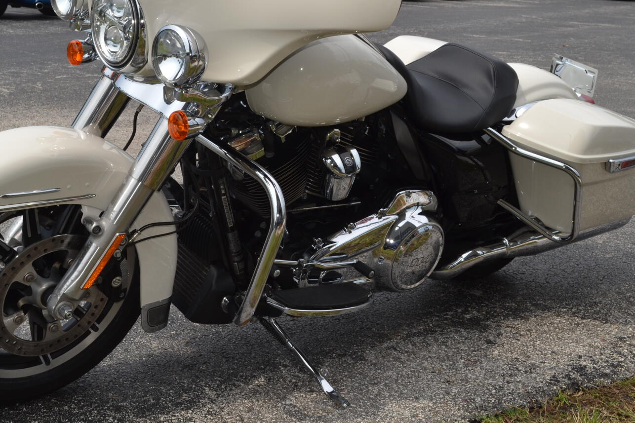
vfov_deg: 23.9
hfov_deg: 35.6
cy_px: 105
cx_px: 277
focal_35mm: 56
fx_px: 988
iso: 100
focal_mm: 24
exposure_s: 1/200
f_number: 10
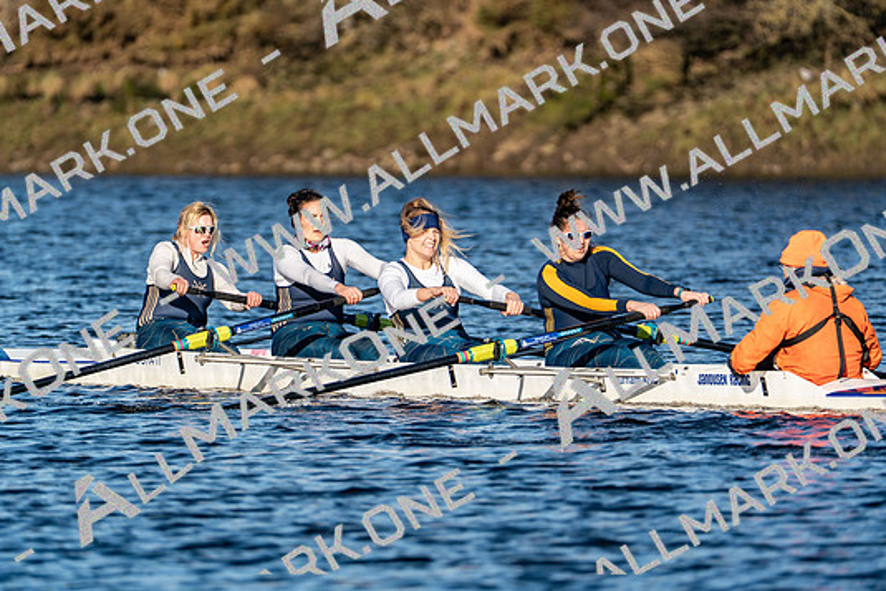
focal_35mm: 462
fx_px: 11373
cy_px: 291
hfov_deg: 4.5
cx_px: 411
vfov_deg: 3.0
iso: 400
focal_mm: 426
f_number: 6.3
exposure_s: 1/2000
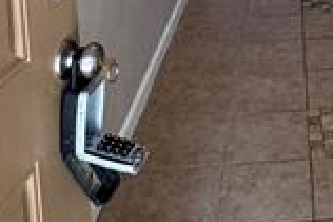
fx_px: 656
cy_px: -175
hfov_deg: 26.5
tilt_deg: -6.9
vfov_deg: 16.2
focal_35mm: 71
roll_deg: +1.5
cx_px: 356
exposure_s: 1/120
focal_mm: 2.22
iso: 125
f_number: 2.2
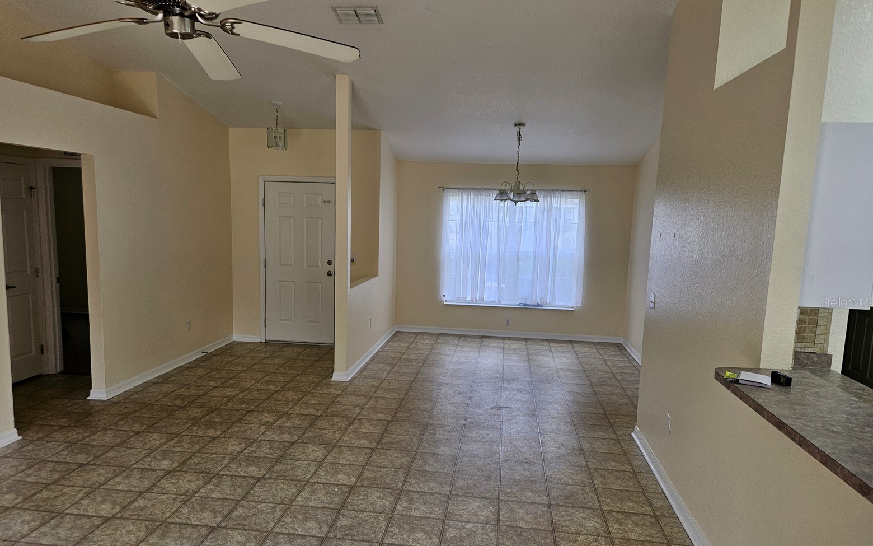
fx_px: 595
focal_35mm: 25
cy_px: 302
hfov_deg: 72.5
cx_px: 426
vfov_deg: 49.2
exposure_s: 1/120
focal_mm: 5.4
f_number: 1.8
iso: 50
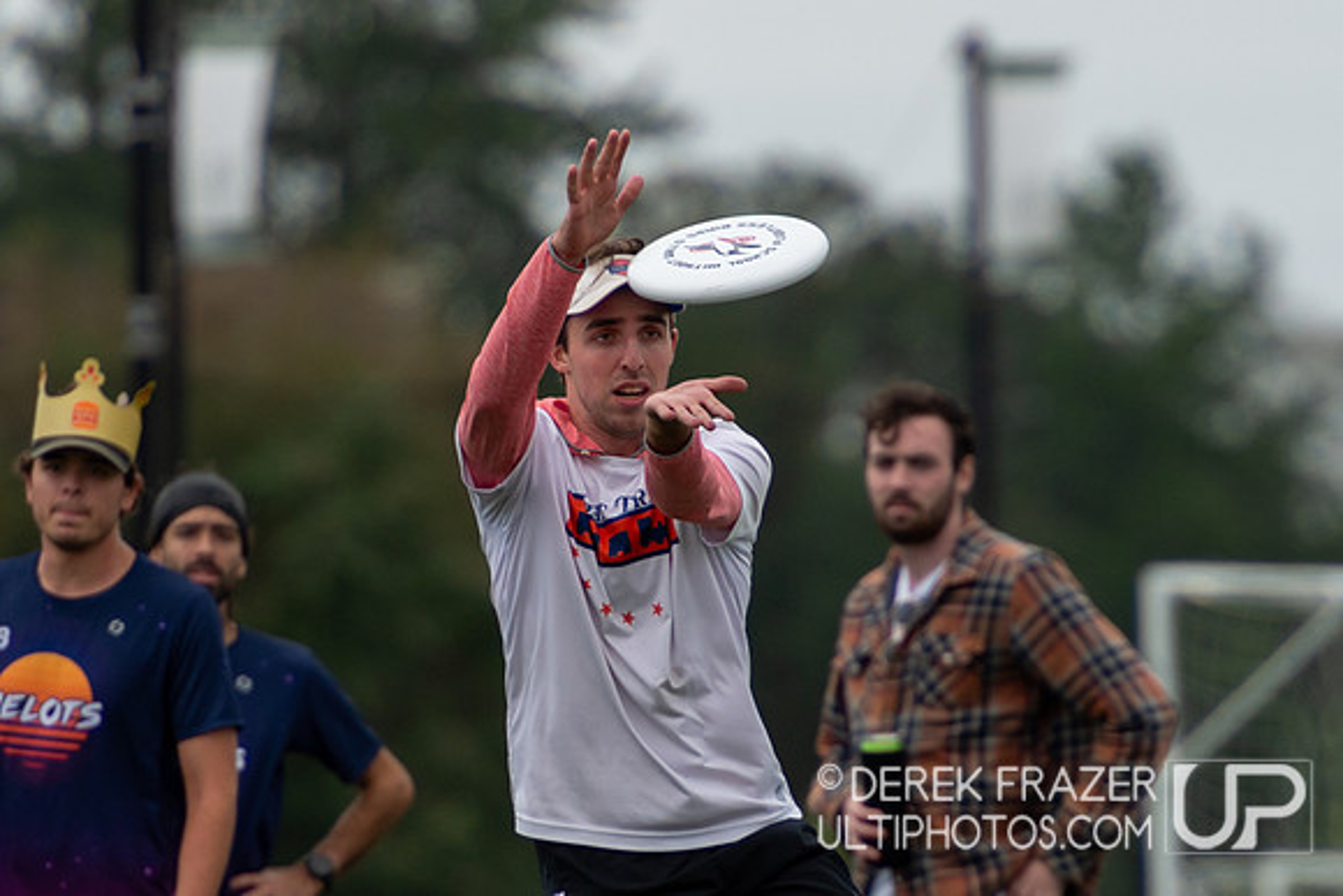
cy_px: 709
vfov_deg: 1.7
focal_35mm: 816
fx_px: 30436
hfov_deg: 2.5
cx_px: 708
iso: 500
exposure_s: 1/1600
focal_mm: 400
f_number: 5.6
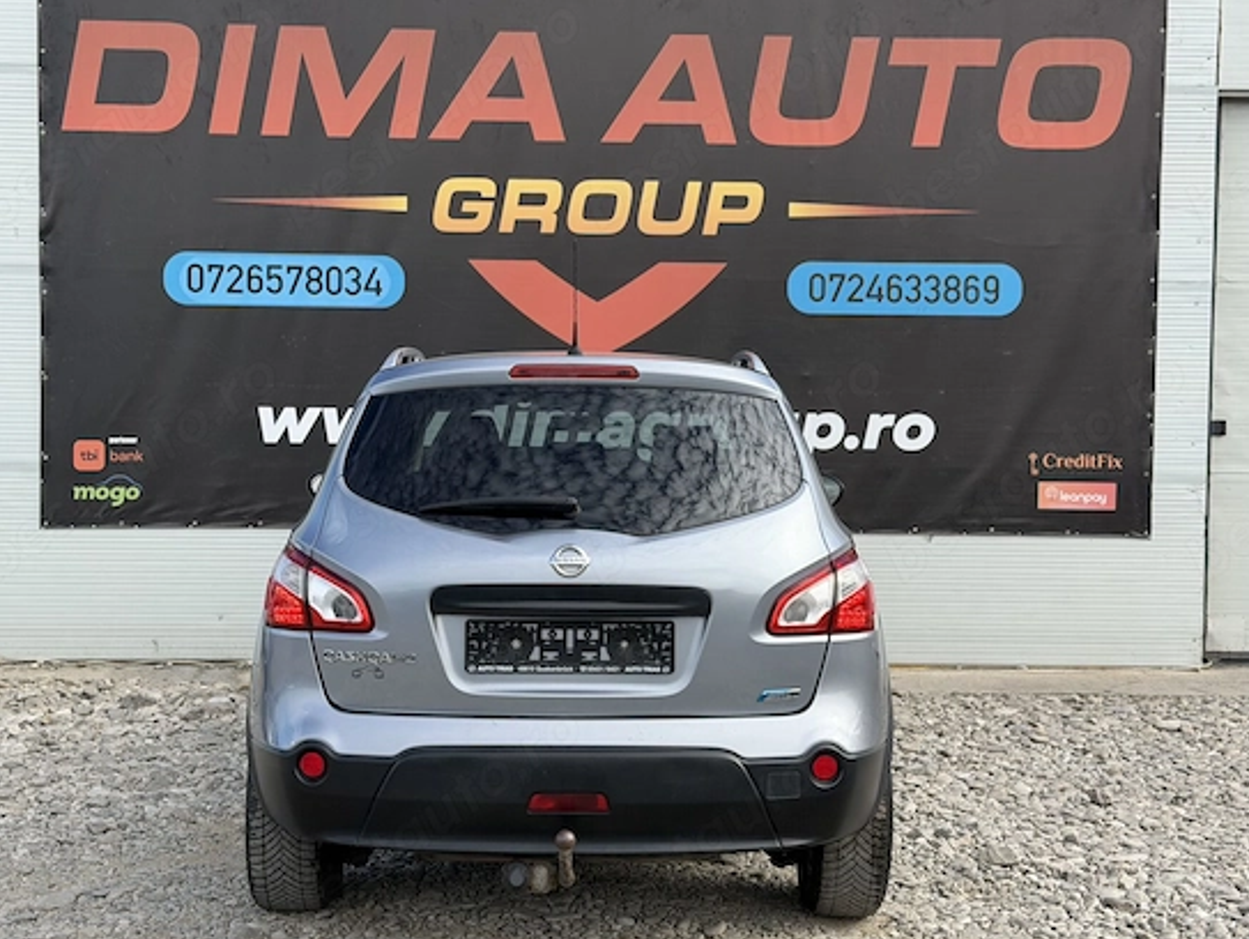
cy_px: 497
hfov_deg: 36.1
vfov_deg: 27.6
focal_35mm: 53
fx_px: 1914
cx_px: 607
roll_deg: -0.2
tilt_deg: -1.3
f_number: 1.78
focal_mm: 6.76
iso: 64
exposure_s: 1/1456
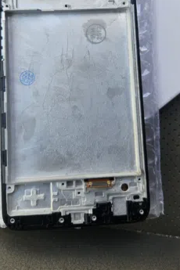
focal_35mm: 37
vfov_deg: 49.9
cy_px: 68
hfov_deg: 35.9
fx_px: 277
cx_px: 81
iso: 25
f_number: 1.8
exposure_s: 1/180
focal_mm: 5.4
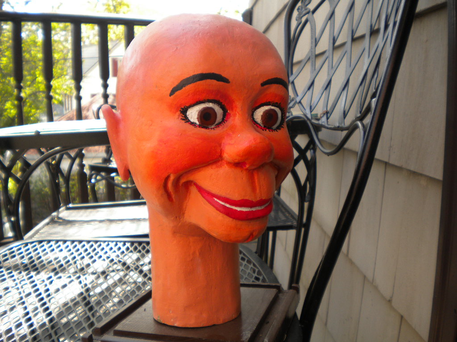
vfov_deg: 40.7
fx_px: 462
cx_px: 228
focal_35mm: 35
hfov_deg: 52.6
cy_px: 171
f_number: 3.1
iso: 80
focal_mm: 6.3
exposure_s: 1/120
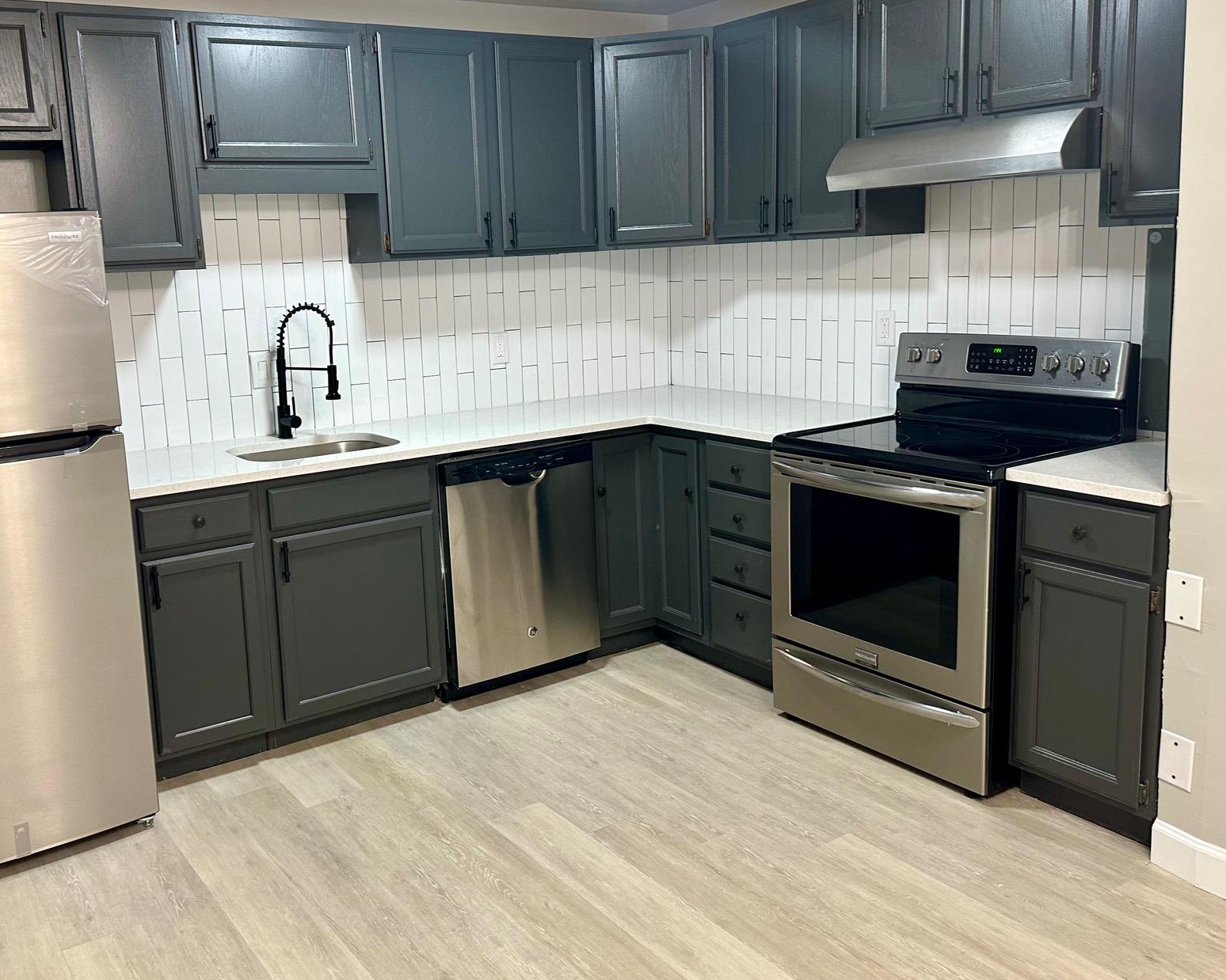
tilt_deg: -9.3
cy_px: 437
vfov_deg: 47.0
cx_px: 497
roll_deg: +2.8
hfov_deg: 56.8
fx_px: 1125
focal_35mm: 31
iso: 160
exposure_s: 1/60
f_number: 1.78
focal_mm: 6.86
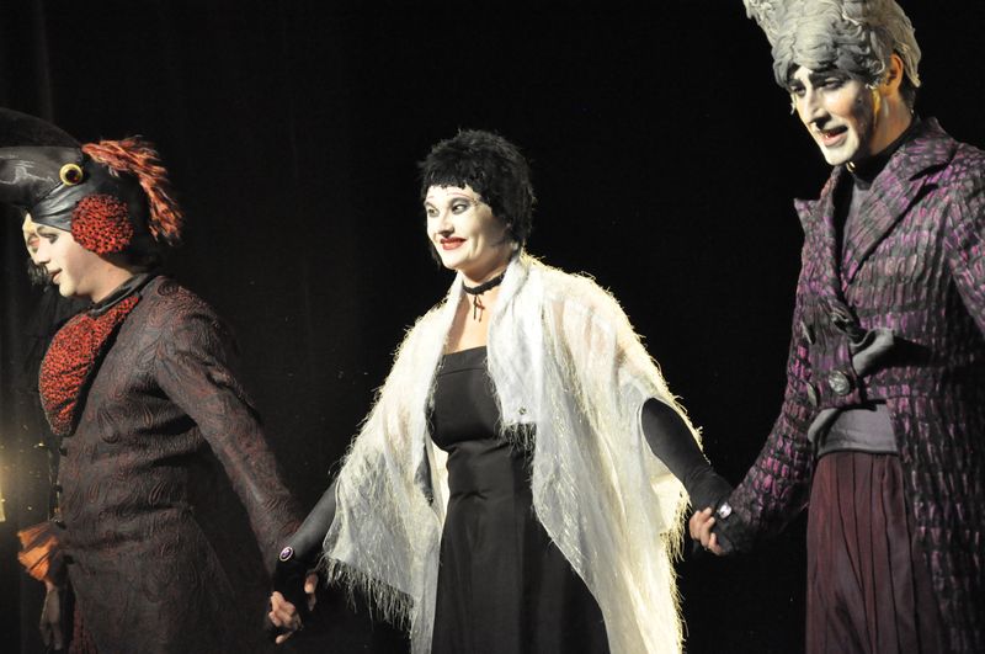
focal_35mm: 158
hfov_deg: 13.1
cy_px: 327
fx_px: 4303
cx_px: 492
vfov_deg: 8.7
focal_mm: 105
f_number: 5.6
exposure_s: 1/60
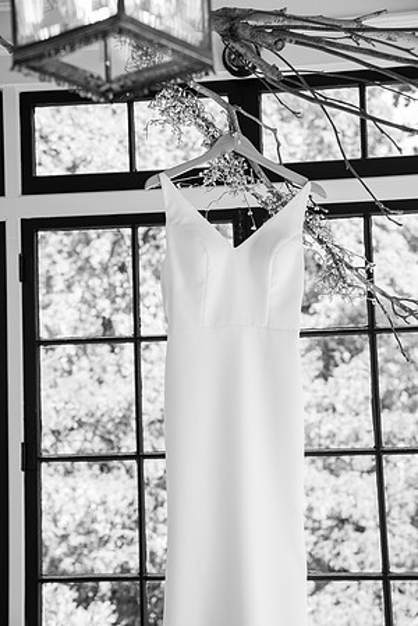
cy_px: 313
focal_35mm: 70
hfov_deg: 19.5
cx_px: 209
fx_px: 1219
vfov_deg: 28.8
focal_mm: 70
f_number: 5
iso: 500
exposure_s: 1/320
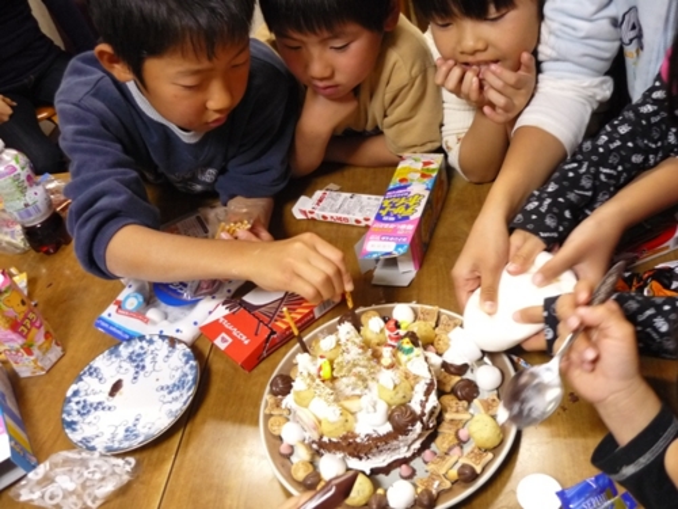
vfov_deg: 42.9
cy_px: 254
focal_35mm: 33
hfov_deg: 55.4
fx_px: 646
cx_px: 339
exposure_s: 1/25
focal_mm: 5.5
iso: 400
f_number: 2.8
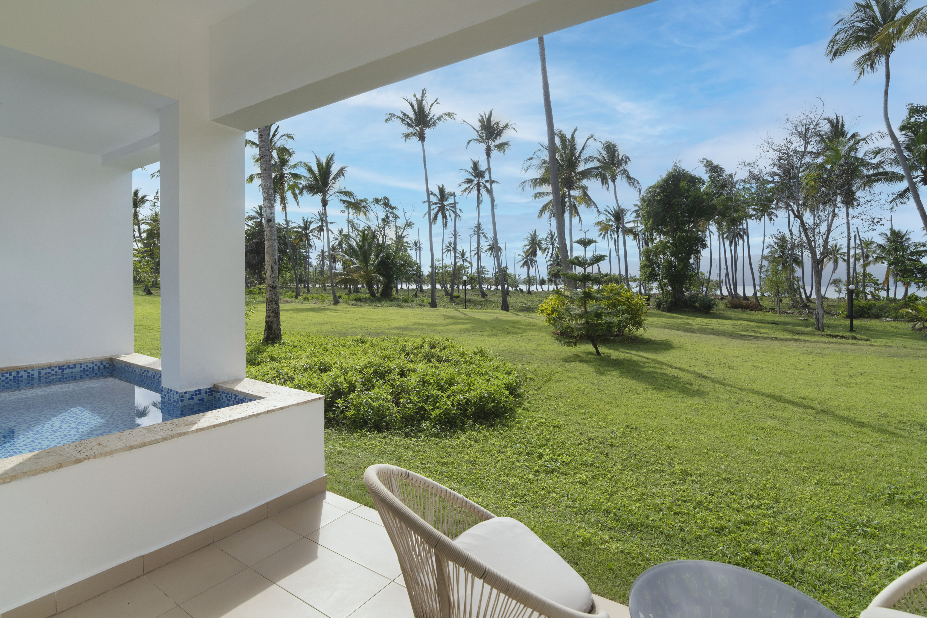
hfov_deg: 96.7
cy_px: 309
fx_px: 412
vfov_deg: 73.7
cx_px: 464
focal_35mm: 16
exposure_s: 1/640
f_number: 8
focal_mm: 16
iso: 200
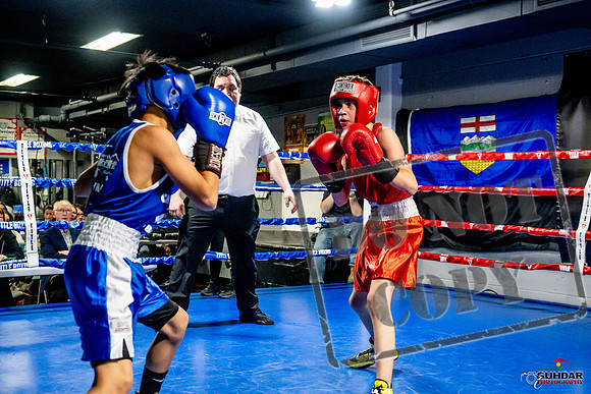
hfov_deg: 41.1
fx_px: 788
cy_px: 197
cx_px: 296
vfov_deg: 28.1
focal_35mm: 48
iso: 5000
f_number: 2.8
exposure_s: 1/800
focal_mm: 32
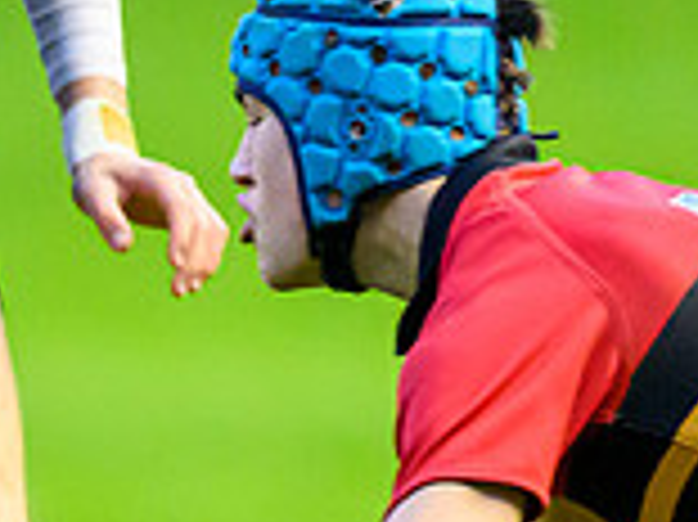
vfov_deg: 0.6
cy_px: 287
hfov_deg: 0.8
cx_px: -1553
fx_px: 51641
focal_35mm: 2563
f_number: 4
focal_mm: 400
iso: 8000
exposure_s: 1/1000
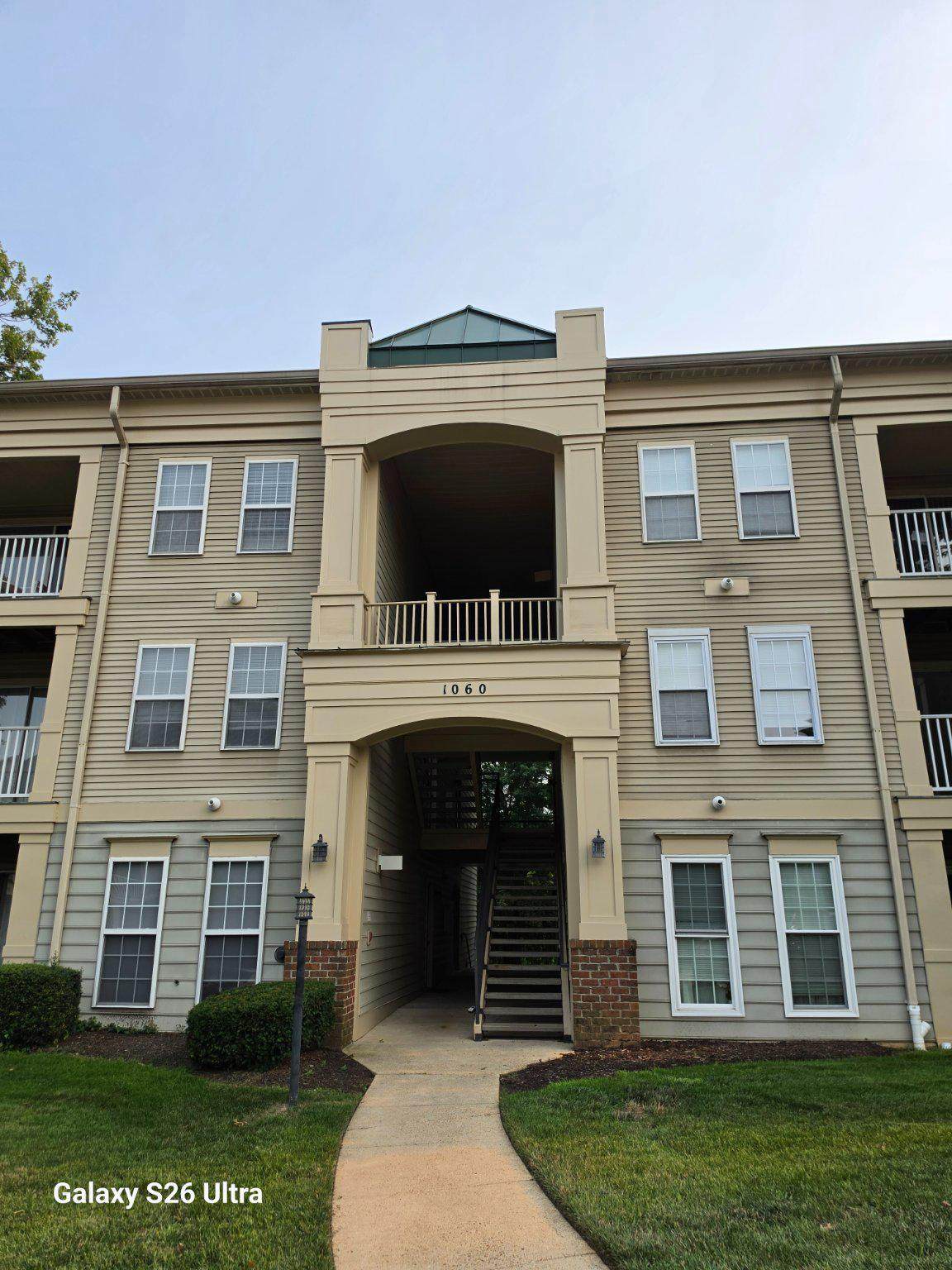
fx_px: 843
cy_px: 635
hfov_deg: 58.9
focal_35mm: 23
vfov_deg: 73.9
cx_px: 476
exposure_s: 1/4235
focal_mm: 6.5
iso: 64
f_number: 1.4
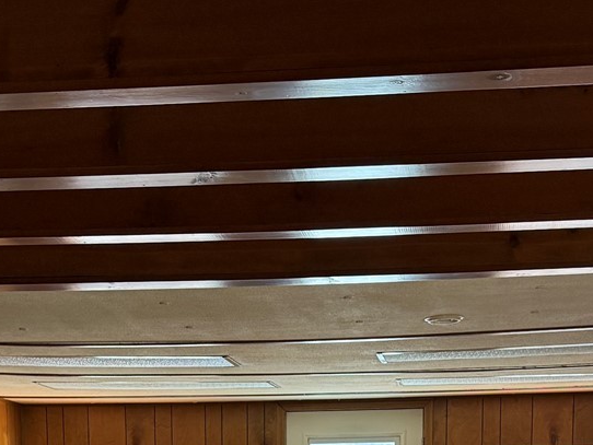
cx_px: 266
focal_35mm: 85
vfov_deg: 15.8
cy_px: 699
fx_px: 1457
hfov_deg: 23.0
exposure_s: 1/92
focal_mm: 6.76
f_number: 1.78
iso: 200
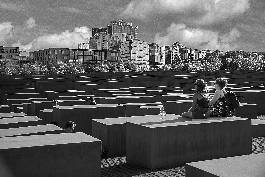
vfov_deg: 30.5
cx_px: 132
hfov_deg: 44.5
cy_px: 88
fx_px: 324
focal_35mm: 44
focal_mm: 44
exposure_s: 1/800
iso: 160
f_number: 4.5
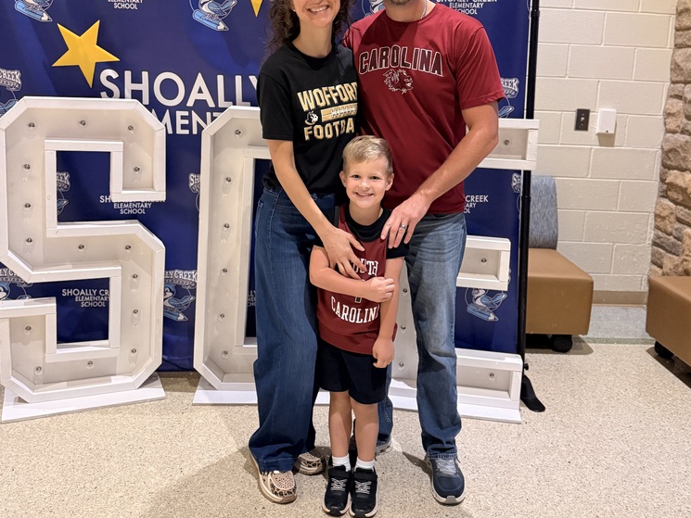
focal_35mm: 33
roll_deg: -3.6
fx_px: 659
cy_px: 171
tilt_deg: -9.0
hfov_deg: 55.3
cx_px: 352
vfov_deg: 42.4
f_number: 1.78
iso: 800
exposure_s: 1/60
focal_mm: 6.76
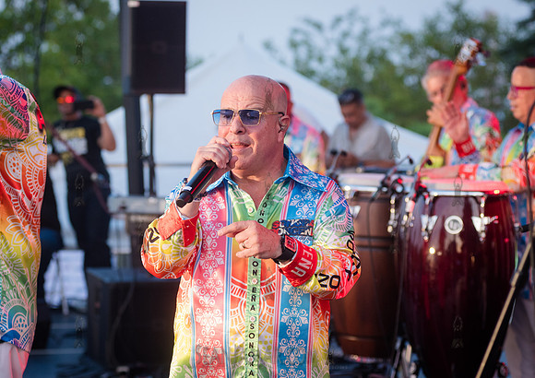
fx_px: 1627
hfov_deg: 18.7
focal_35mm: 107
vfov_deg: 13.3
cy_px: 168
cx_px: 224
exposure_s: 1/400
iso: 1000
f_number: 4
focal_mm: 86
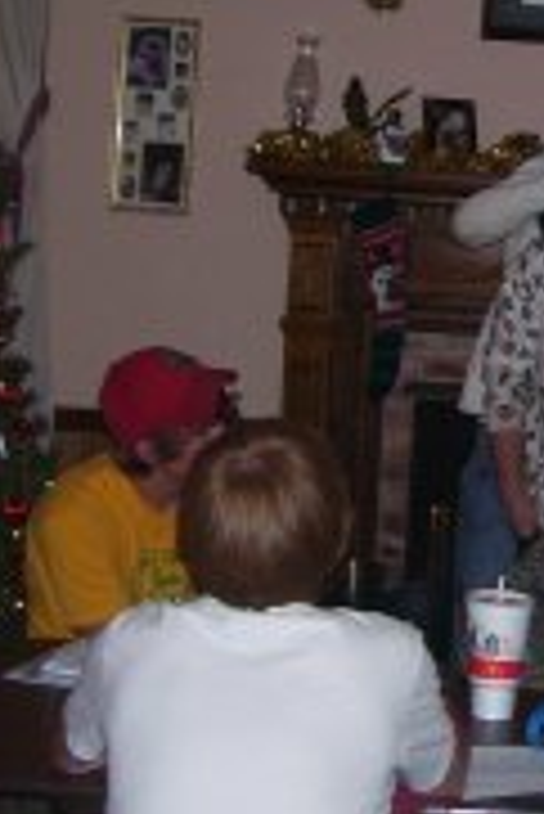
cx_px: 647
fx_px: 1991
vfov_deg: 22.9
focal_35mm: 88
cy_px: 211
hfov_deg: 15.0
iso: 80
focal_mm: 5.6
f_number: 2.7
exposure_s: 1/60
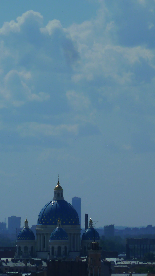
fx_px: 3185
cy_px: 138
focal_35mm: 436
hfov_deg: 2.8
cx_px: 74
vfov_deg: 5.0
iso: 80
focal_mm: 49.2
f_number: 6.3
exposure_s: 1/1000
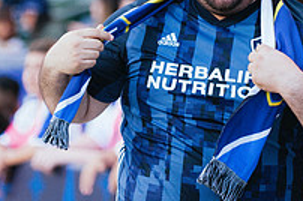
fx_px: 3260
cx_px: 154
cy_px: 94
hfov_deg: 5.3
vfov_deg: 3.5
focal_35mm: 388
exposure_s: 1/640
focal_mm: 135
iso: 1600
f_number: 2.8
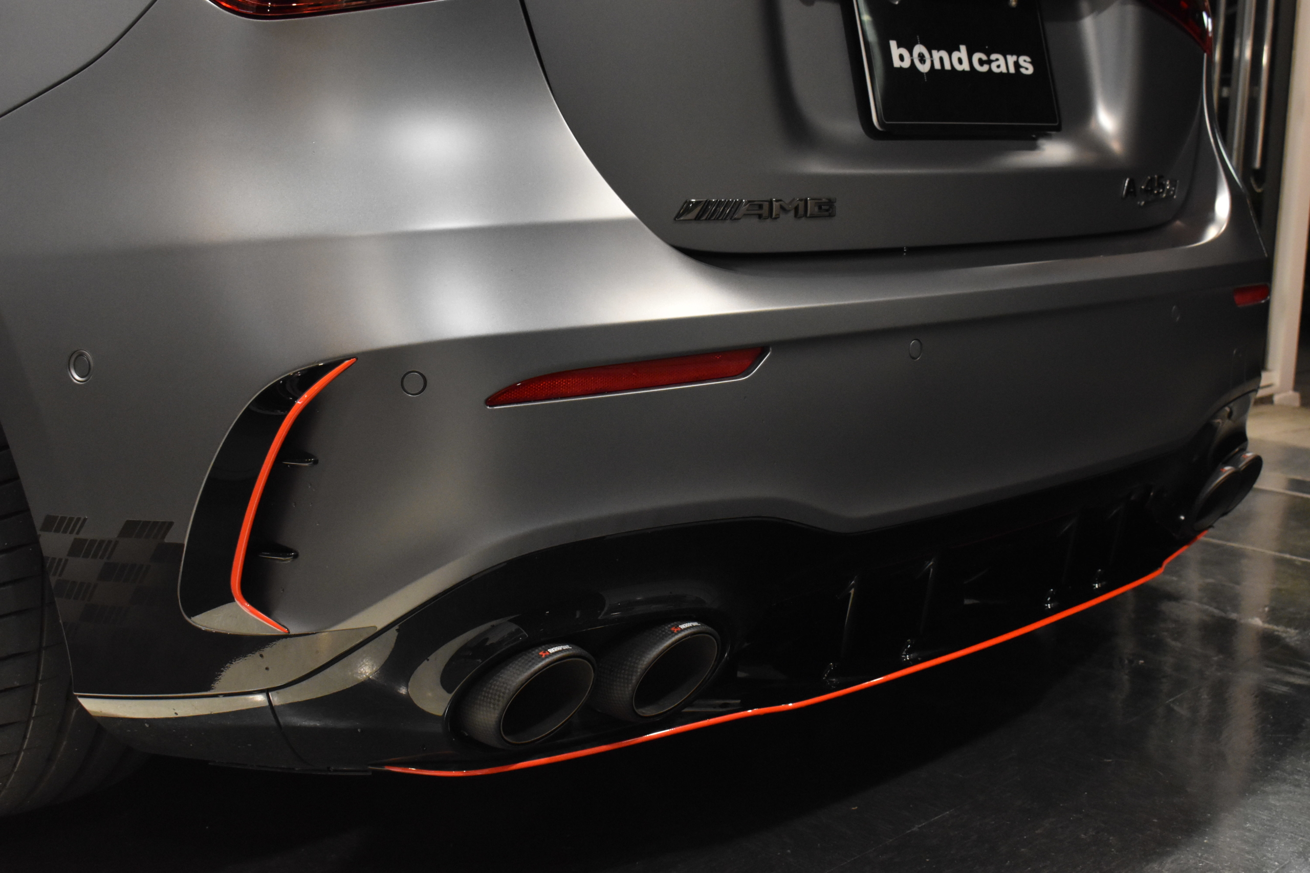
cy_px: 436
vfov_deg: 29.9
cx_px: 655
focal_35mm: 45
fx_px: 1637
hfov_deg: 43.6
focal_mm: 30
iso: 2800
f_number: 8
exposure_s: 1/50
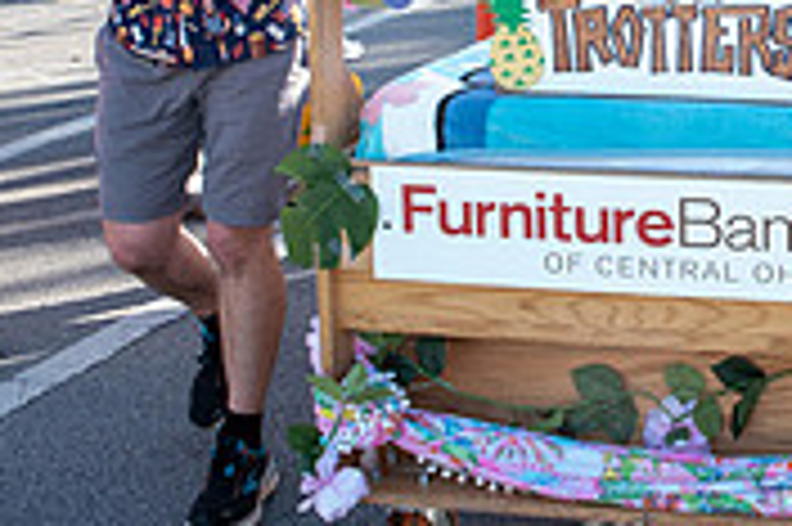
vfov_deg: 14.8
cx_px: 757
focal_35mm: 91
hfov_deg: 21.7
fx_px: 2000
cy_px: 24
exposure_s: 1/200
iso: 1600
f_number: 9
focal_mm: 24
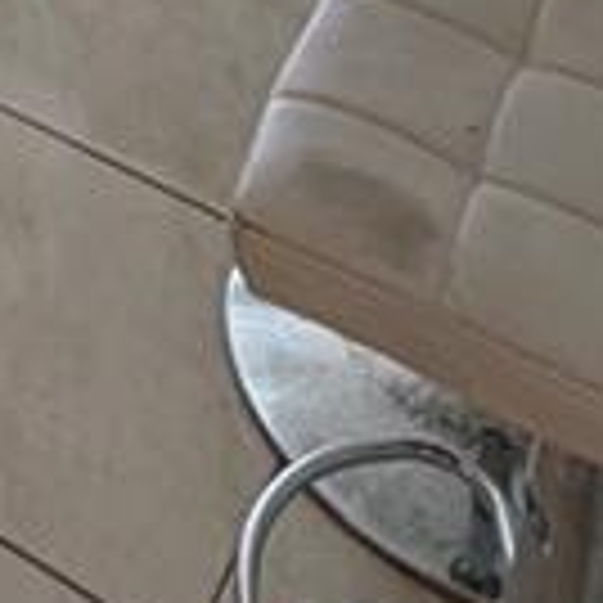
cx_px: -657
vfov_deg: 11.9
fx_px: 2188
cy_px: -954
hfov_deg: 13.2
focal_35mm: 111
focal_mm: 2.22
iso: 80
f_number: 2.2
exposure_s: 1/120
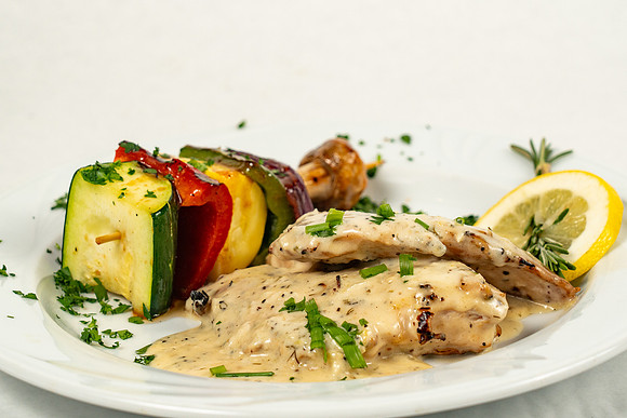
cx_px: 301
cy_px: 197
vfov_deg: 9.3
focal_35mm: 148
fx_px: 2575
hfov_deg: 13.9
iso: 400
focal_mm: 105
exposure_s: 1/200
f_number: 8
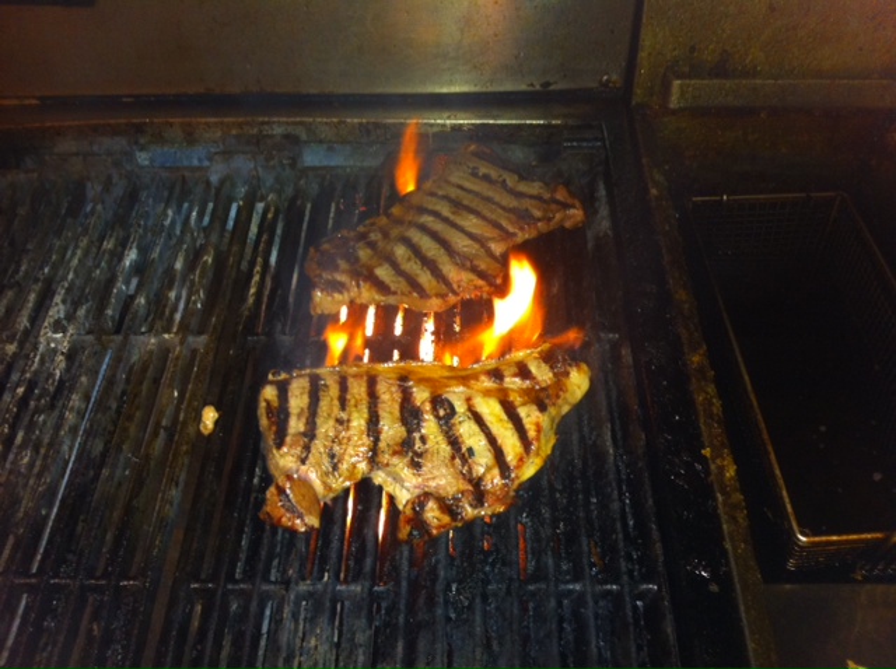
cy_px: 334
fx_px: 905
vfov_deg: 40.6
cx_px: 448
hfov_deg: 52.7
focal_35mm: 35
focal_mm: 3.85
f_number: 2.8
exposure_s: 1/15
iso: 160
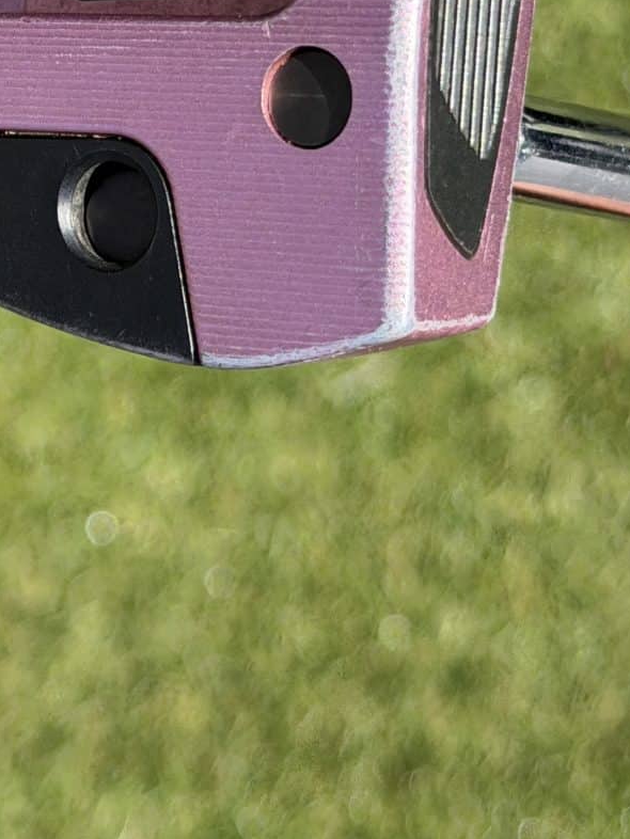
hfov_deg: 11.8
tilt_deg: -77.8
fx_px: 3032
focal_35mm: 125
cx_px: 64
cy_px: -201
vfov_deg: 15.1
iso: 100
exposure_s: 1/2667
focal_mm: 6.76
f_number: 1.78
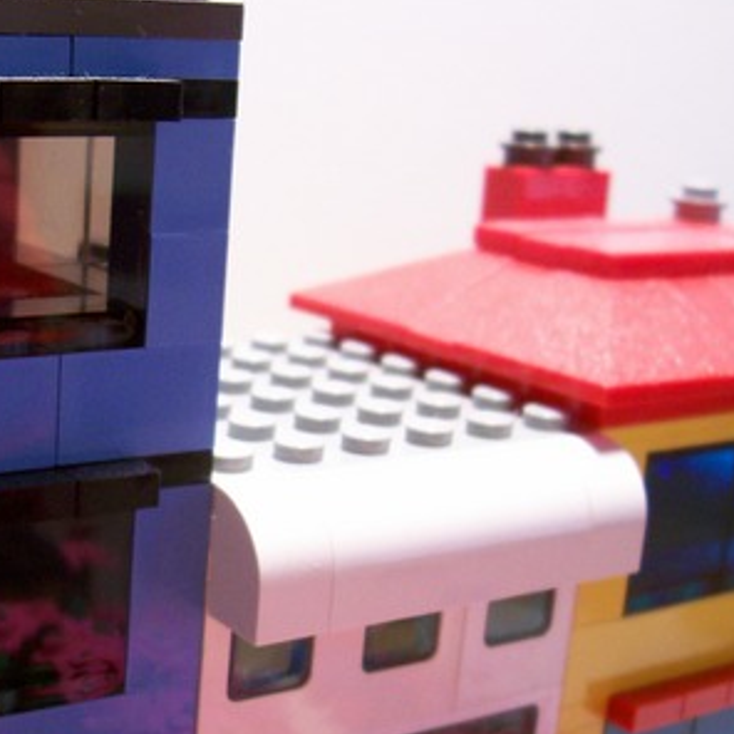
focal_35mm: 65
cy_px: 501
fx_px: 1559
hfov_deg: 25.5
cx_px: 45
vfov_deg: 26.3
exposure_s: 1/8
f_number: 2.7
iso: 160
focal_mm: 5.6
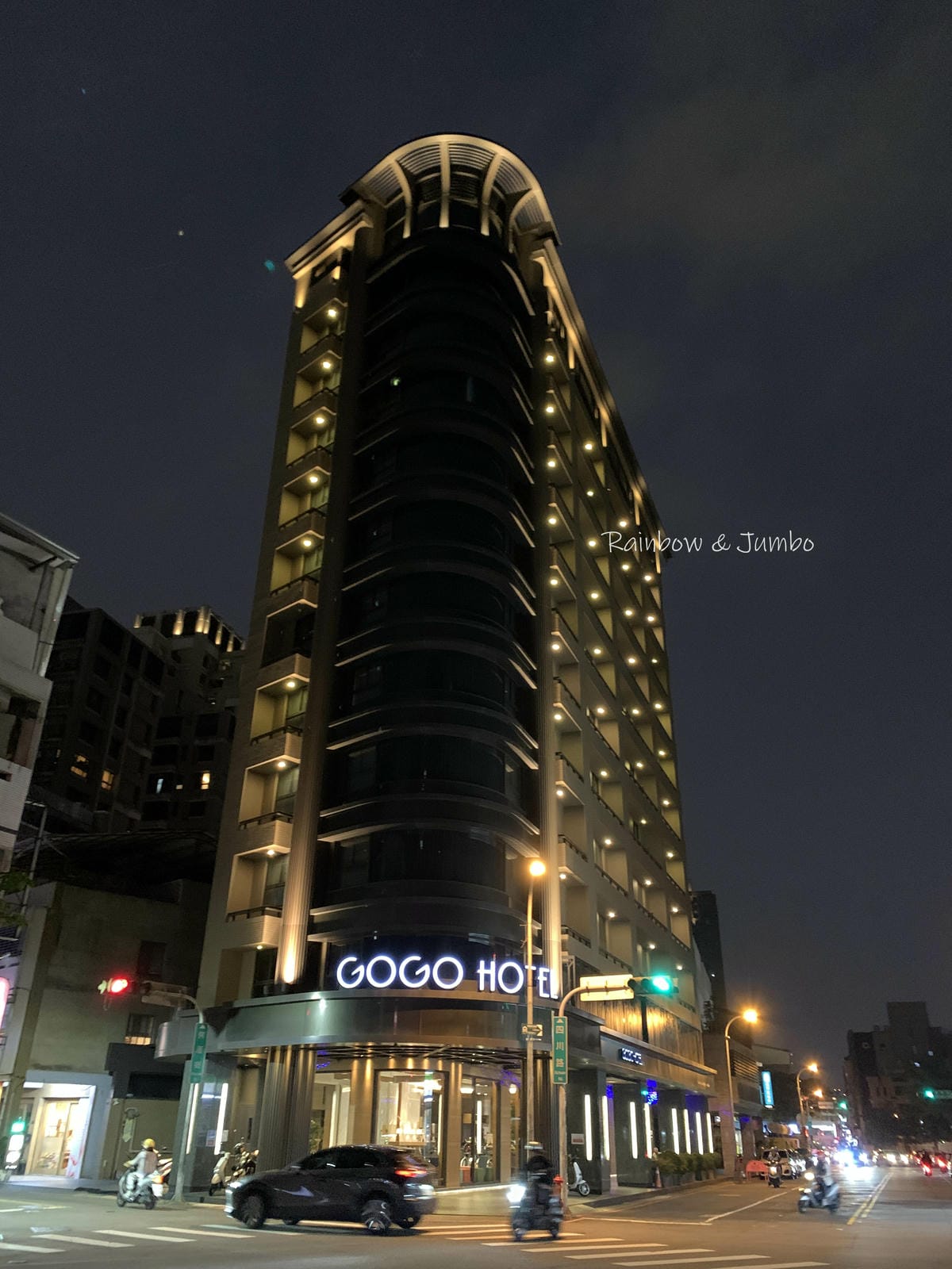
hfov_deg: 53.1
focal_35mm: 26
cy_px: 634
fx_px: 953
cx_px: 476
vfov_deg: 67.3
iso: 640
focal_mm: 4.25
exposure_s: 1/17
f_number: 1.8
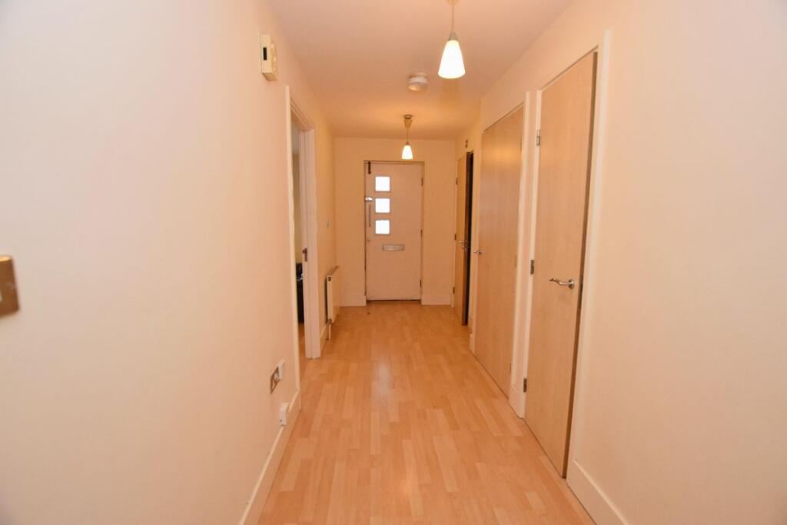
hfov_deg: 100.4
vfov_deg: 77.3
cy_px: 262
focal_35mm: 15
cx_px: 394
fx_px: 328
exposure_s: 1/125
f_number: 4
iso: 1000
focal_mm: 10
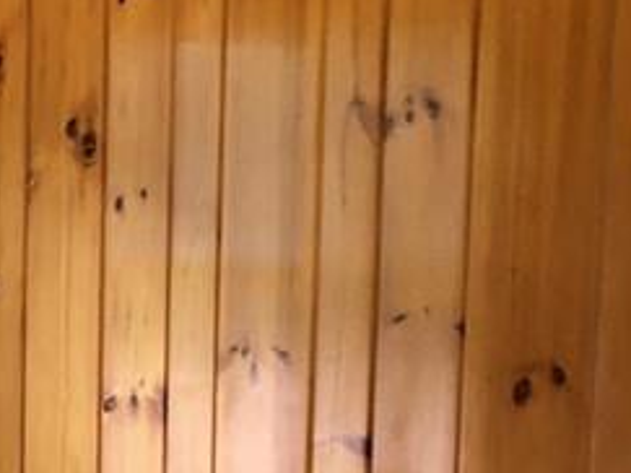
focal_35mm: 118
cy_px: 684
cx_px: -423
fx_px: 2150
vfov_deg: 12.0
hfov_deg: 15.0
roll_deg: +1.3
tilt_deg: -11.8
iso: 40
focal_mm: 3.99
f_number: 1.8
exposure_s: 1/12
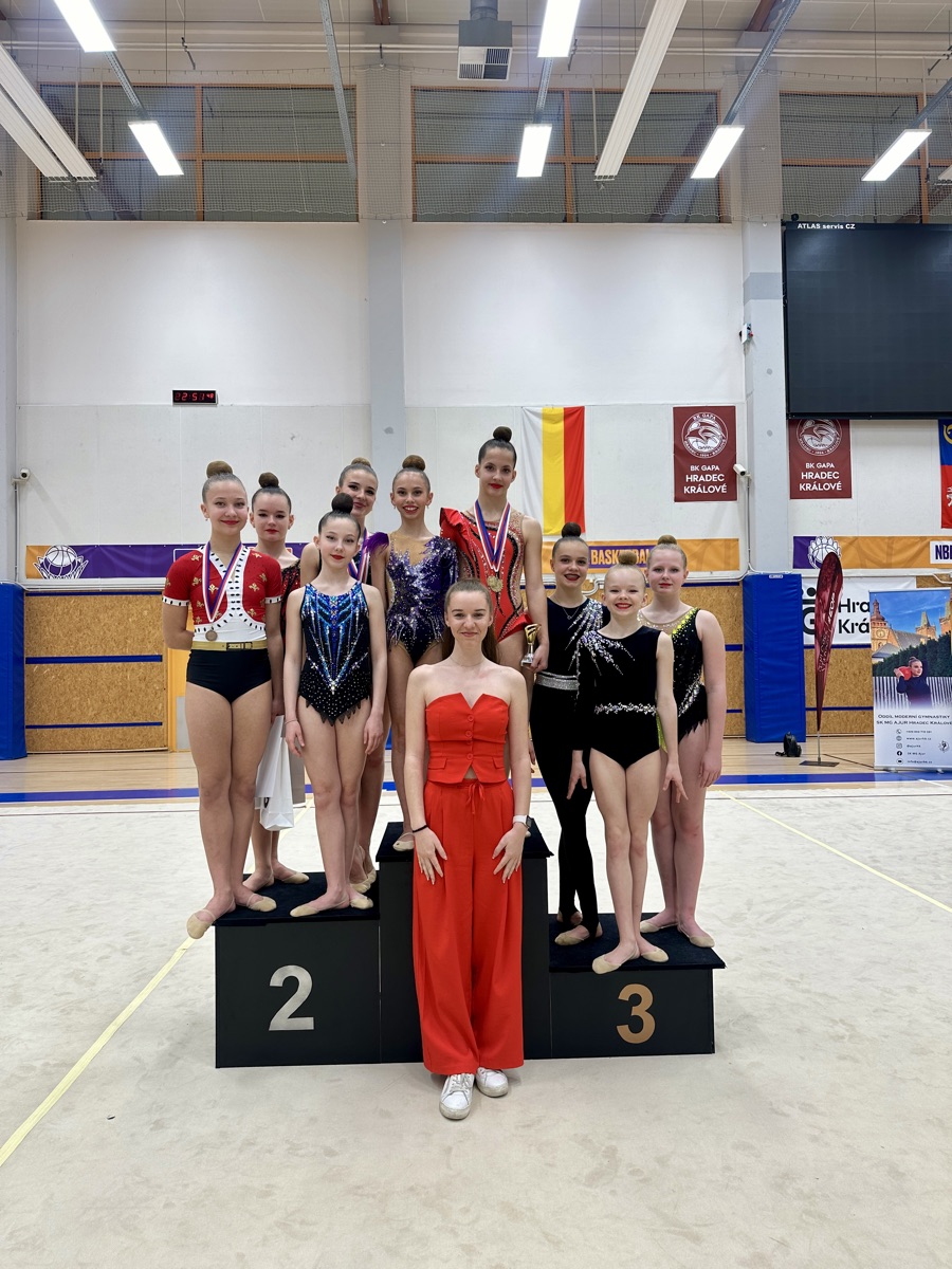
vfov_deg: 71.6
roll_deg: +0.2
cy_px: 634
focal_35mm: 24
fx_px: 880
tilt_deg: +1.6
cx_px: 476
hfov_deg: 56.8
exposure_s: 1/130
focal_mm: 6.86
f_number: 1.78
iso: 64
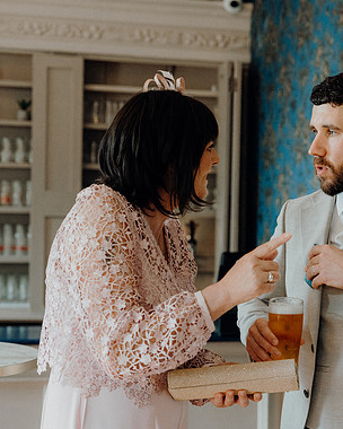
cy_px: 215
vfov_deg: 23.0
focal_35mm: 83
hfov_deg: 18.3
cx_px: 290
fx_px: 1053
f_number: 3.5
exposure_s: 1/160
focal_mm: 58
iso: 3200
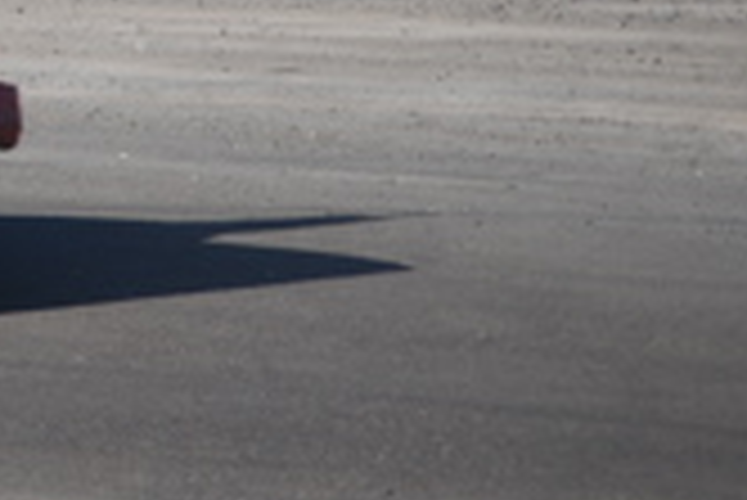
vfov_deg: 1.2
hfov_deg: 1.8
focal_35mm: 1152
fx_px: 23924
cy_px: 14
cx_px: -511
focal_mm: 200
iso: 200
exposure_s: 1/800
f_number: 5.6
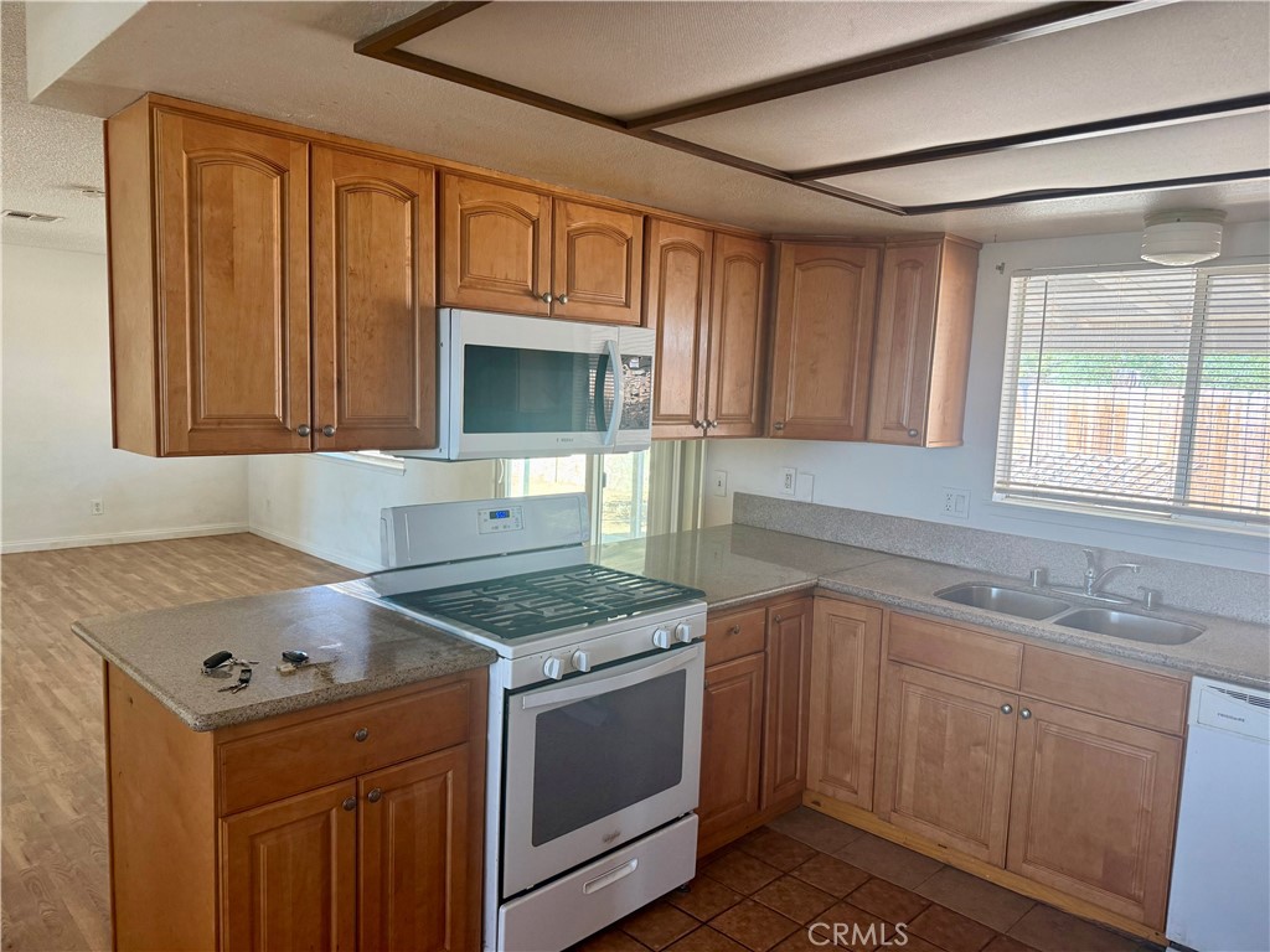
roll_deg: -2.3
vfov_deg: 56.8
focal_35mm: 24
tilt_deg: -6.0
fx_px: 881
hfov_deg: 71.6
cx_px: 635
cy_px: 476
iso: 200
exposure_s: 1/120
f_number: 1.78
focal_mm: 6.76
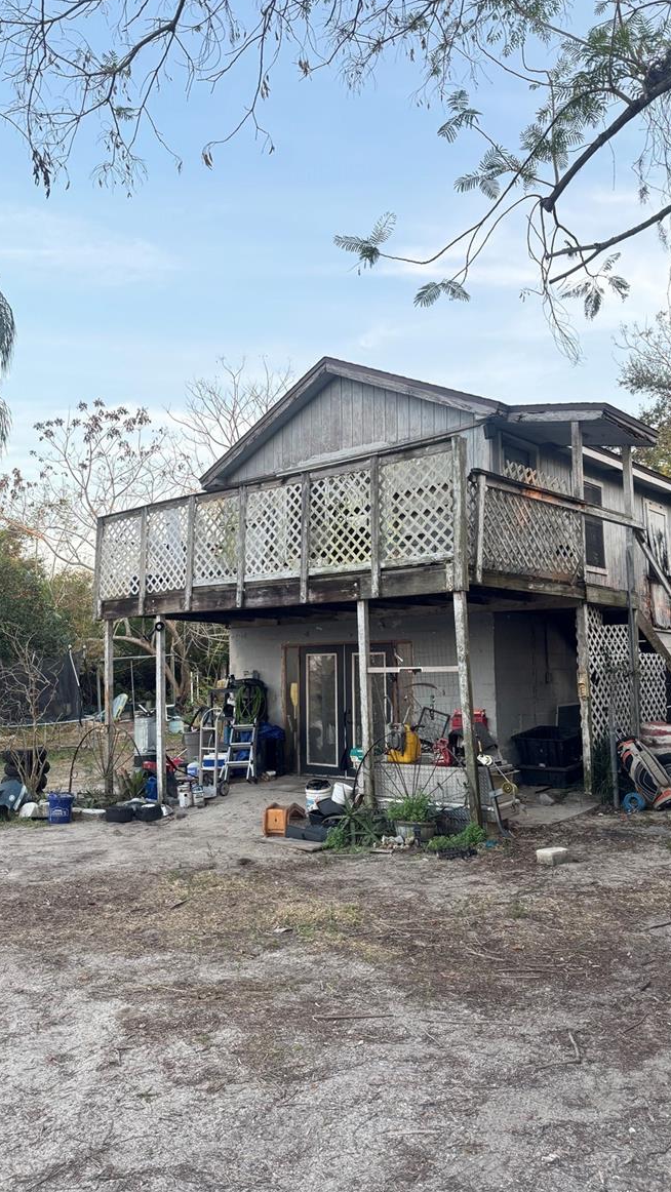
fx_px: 854
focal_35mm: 27
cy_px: 599
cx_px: 275
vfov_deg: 69.9
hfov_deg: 42.7
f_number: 1.78
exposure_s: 1/130
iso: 100
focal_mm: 6.76
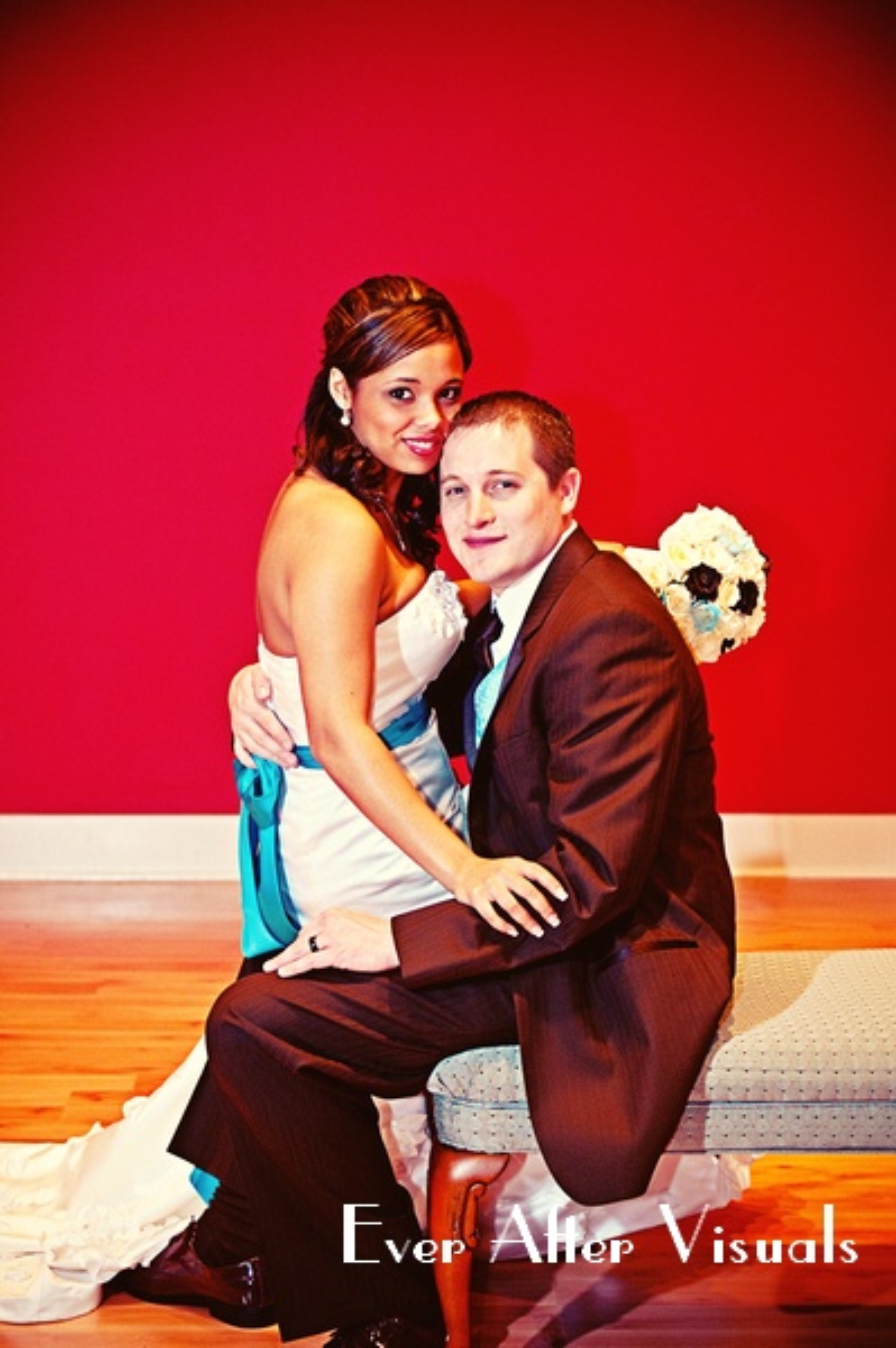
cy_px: 674
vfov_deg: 24.6
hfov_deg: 16.5
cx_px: 448
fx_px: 3085
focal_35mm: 82
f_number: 3.2
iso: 640
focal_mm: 55
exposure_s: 1/125
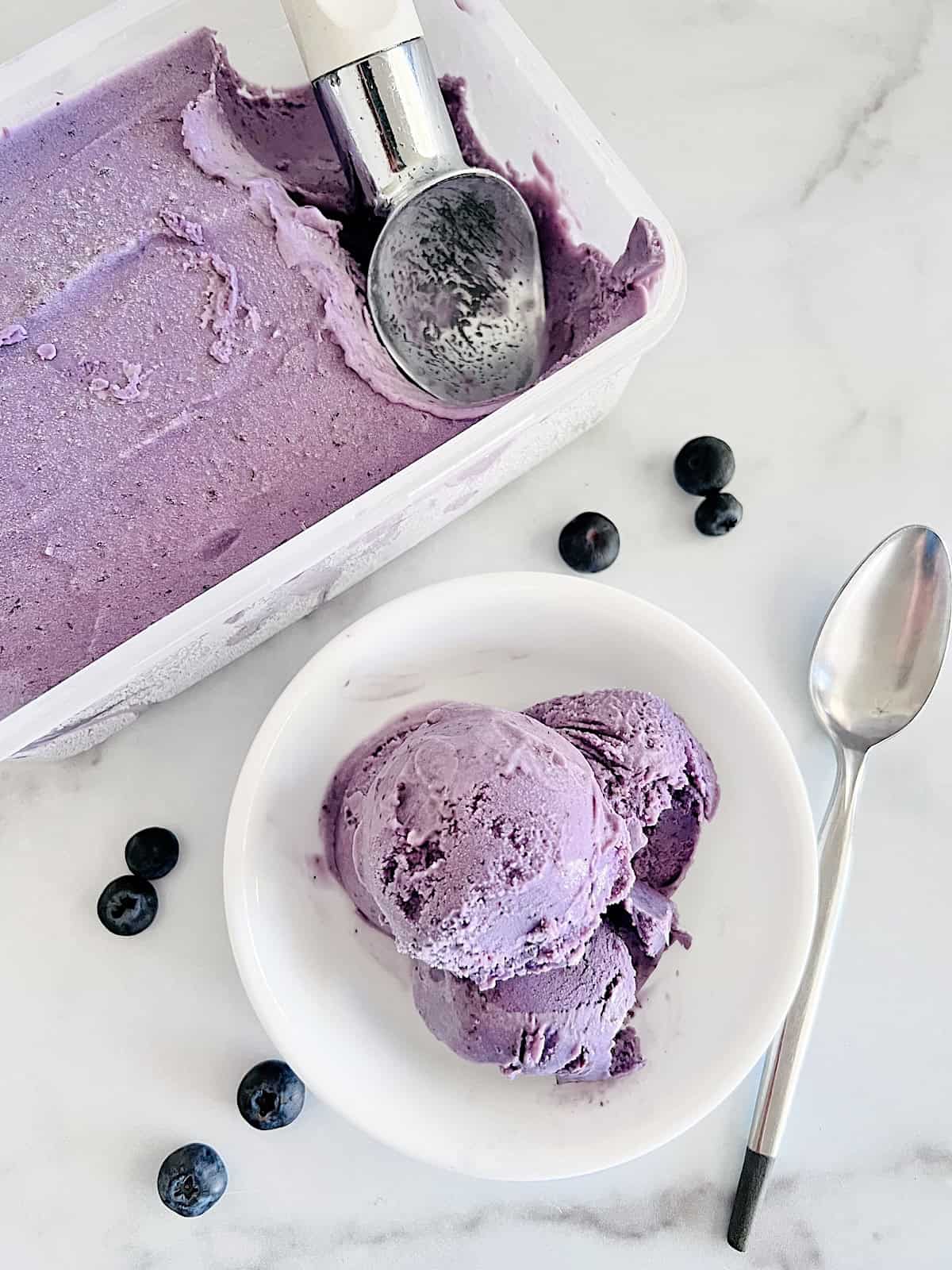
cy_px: 635
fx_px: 953
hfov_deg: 53.1
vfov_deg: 67.3
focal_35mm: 26
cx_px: 476
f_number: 1.5
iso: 160
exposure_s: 1/60
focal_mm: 5.7
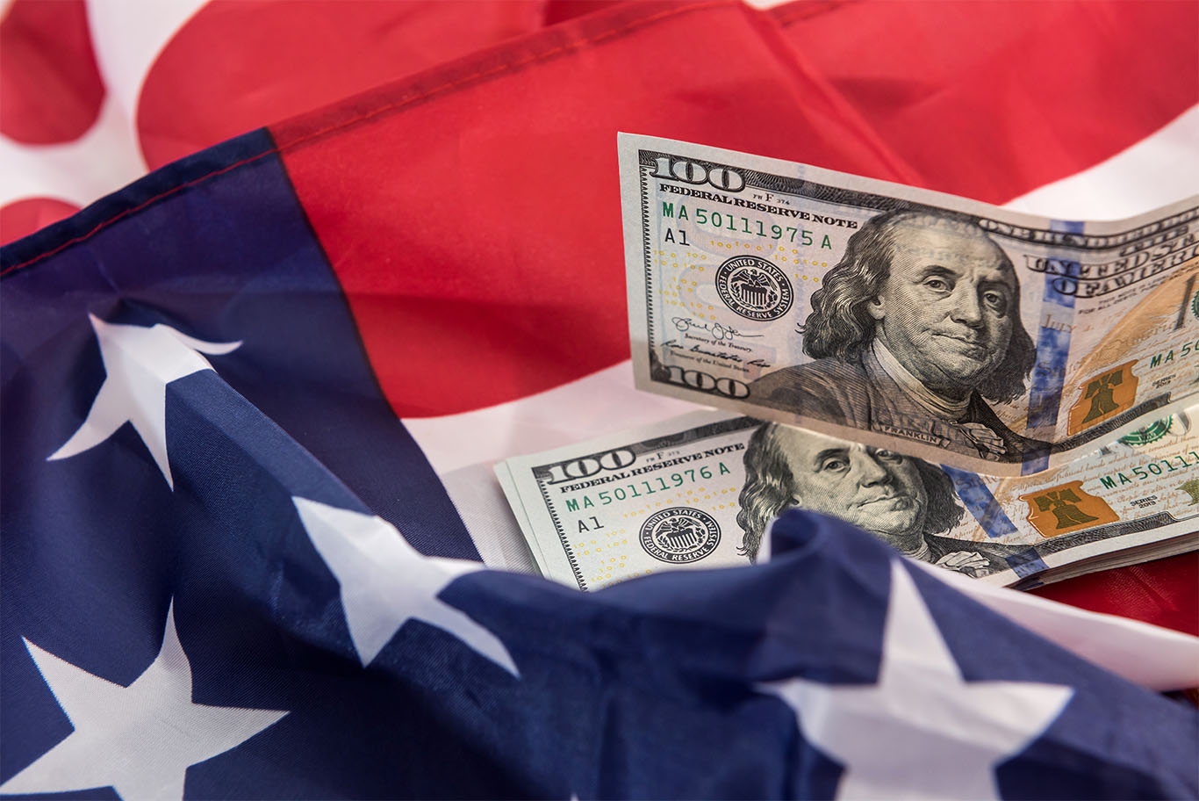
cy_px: 400
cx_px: 600
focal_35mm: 62
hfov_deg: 32.4
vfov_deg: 21.9
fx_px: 2066
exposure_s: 1/200
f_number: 7.1
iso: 250
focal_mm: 62
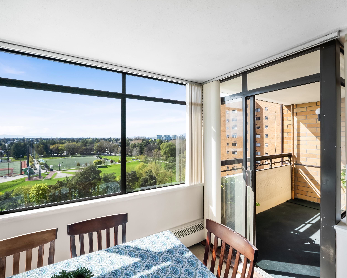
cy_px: 137
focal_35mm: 16
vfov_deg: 81.9
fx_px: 160
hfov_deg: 94.6
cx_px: 173
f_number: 9
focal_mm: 9
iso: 250
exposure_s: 1/125
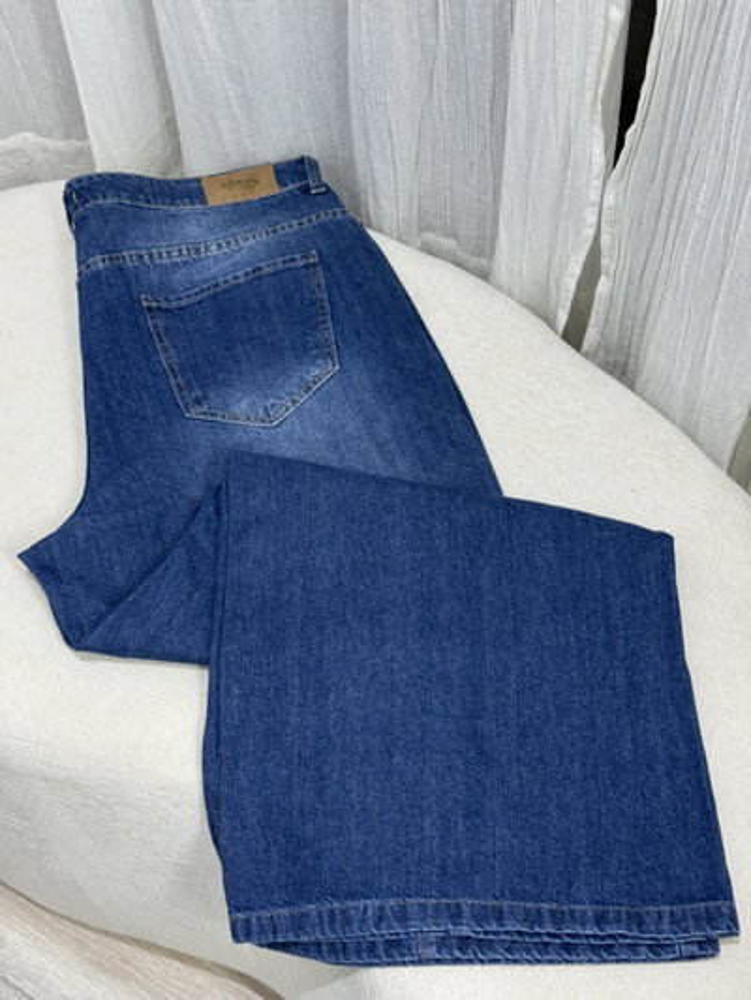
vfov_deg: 39.6
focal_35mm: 48
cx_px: 376
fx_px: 1388
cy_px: 500
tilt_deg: -57.4
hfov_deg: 30.3
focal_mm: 6.76
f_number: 1.78
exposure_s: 1/50
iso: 80
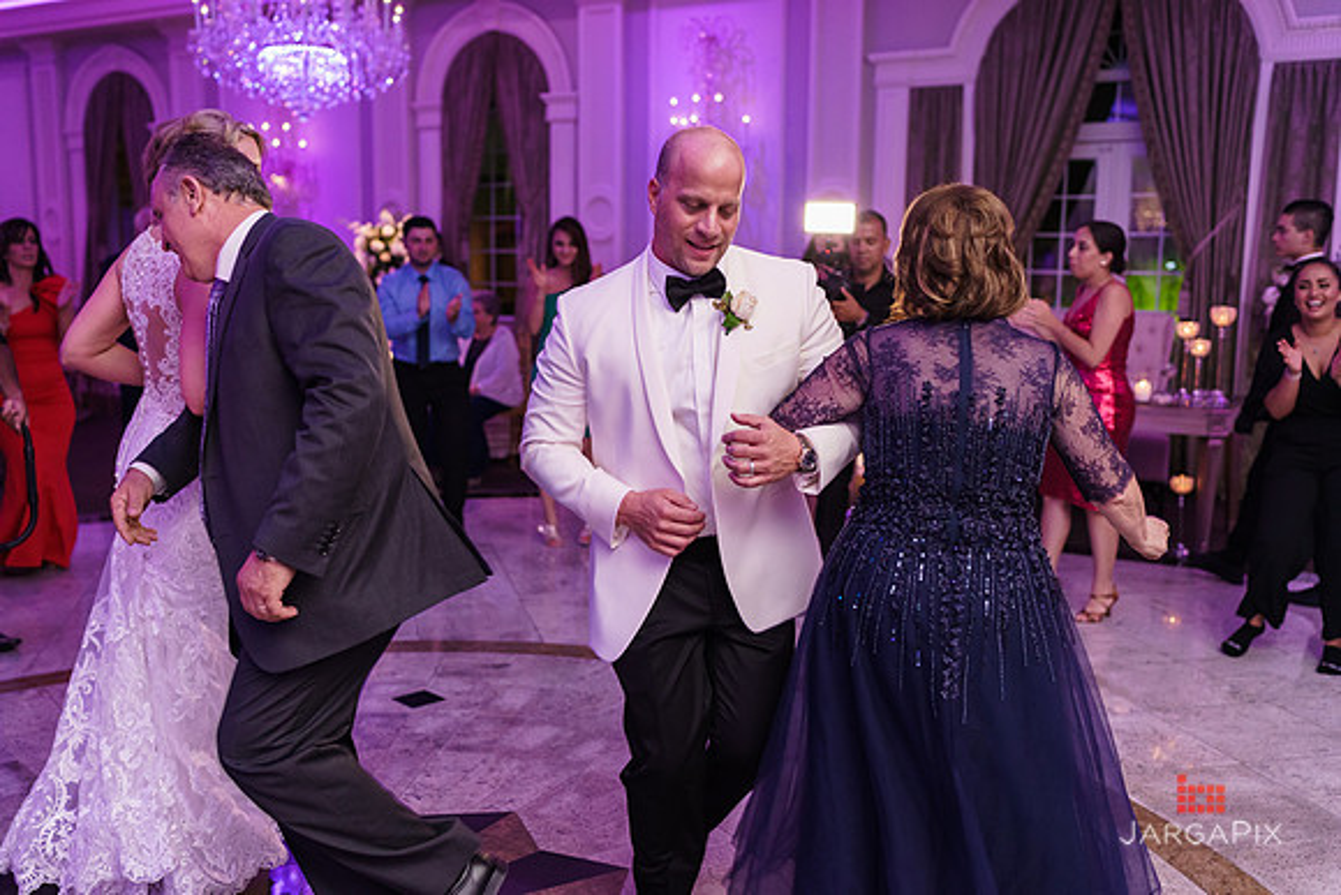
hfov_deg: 54.4
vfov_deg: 37.9
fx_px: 1304
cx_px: 670
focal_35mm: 35
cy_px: 448
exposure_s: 1/200
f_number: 2
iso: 1600
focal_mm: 35
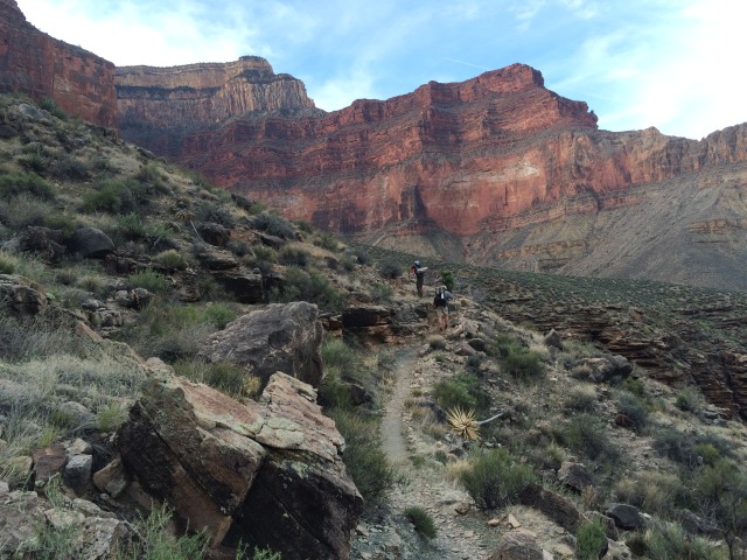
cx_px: 374
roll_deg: +3.2
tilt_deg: +0.3
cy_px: 280
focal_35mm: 29
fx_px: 626
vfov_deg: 48.2
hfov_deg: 61.7
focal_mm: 4.15
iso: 32
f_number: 2.2
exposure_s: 1/540
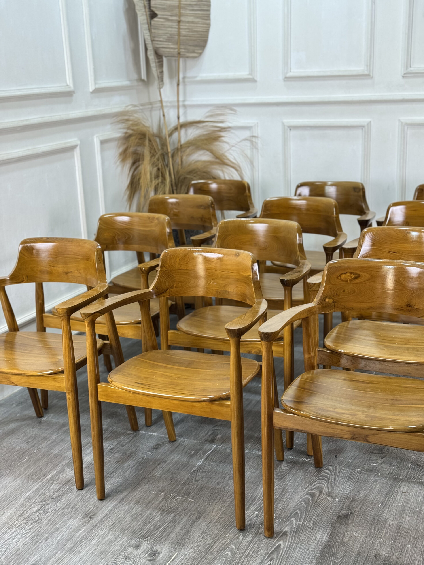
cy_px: 282
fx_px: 784
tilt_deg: -15.4
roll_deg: +2.4
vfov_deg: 39.7
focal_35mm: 48
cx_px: 212
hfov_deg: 30.3
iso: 160
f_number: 1.78
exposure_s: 1/60
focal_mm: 6.76
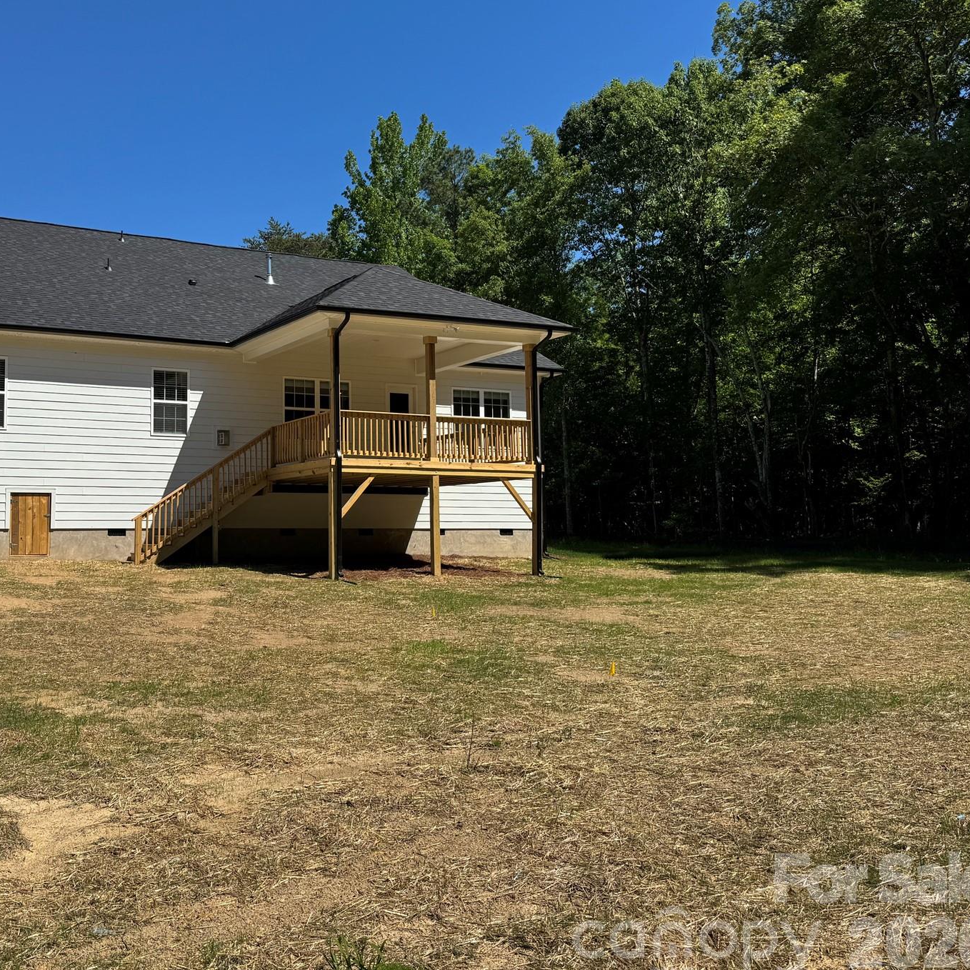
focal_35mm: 32
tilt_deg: +4.9
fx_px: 1014
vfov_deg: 51.0
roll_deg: +0.4
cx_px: 271
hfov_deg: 49.5
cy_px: 445
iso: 80
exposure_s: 1/4608
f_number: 1.78
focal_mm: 6.76
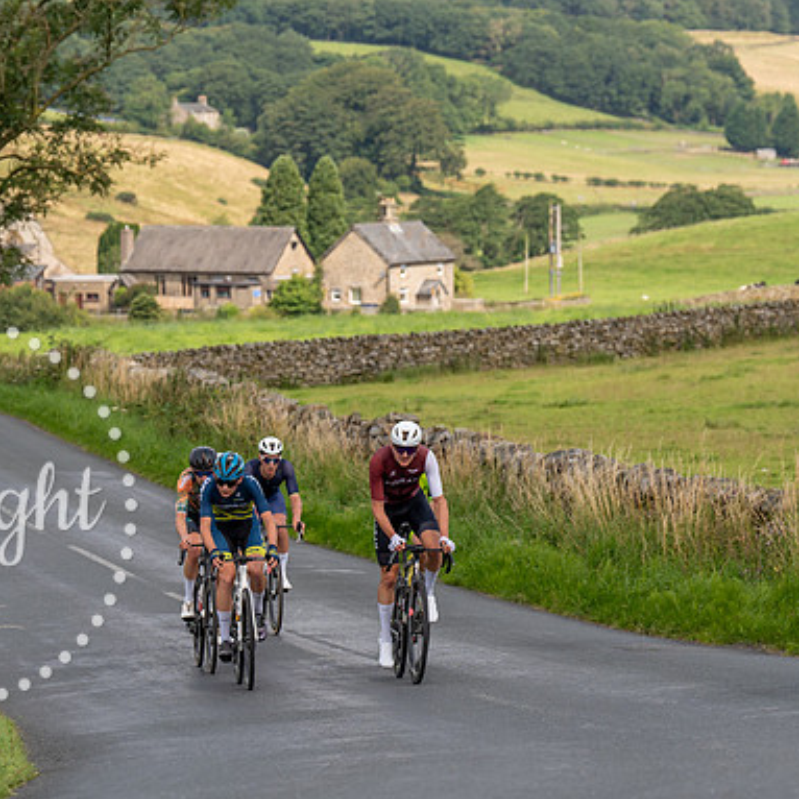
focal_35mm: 179
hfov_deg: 9.8
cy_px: 407
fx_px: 4674
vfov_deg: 9.8
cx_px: 411
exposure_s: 1/1000
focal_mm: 112
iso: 100
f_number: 4
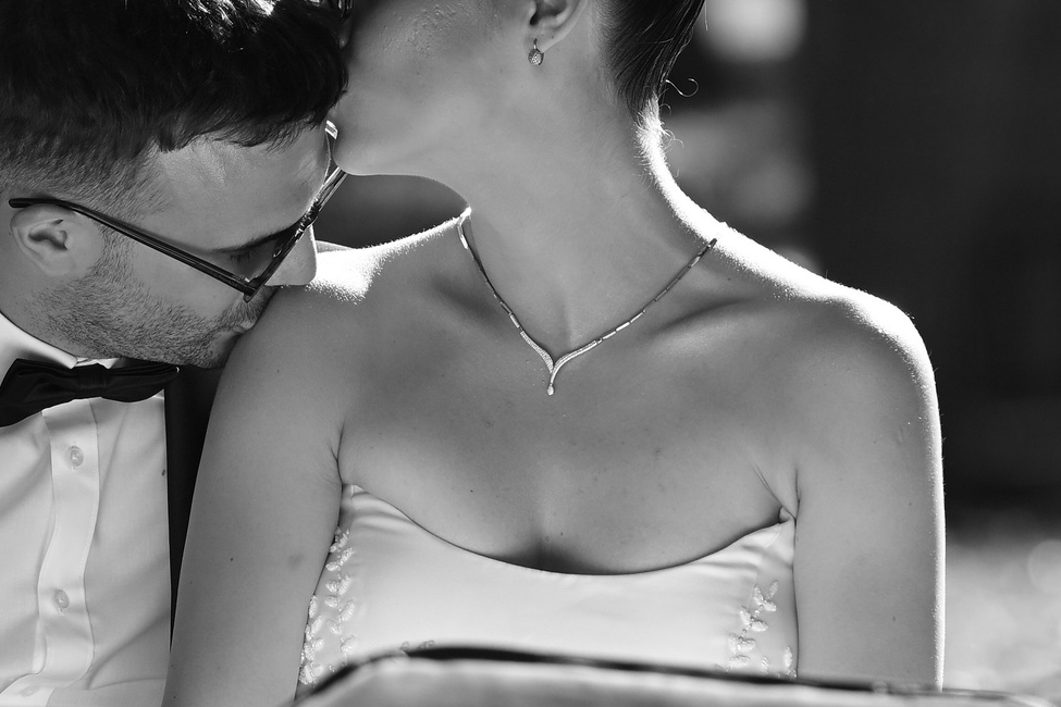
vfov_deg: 2.6
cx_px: 351
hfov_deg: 3.9
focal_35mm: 525
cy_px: 103
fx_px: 15472
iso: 400
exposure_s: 1/800
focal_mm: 200
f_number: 5
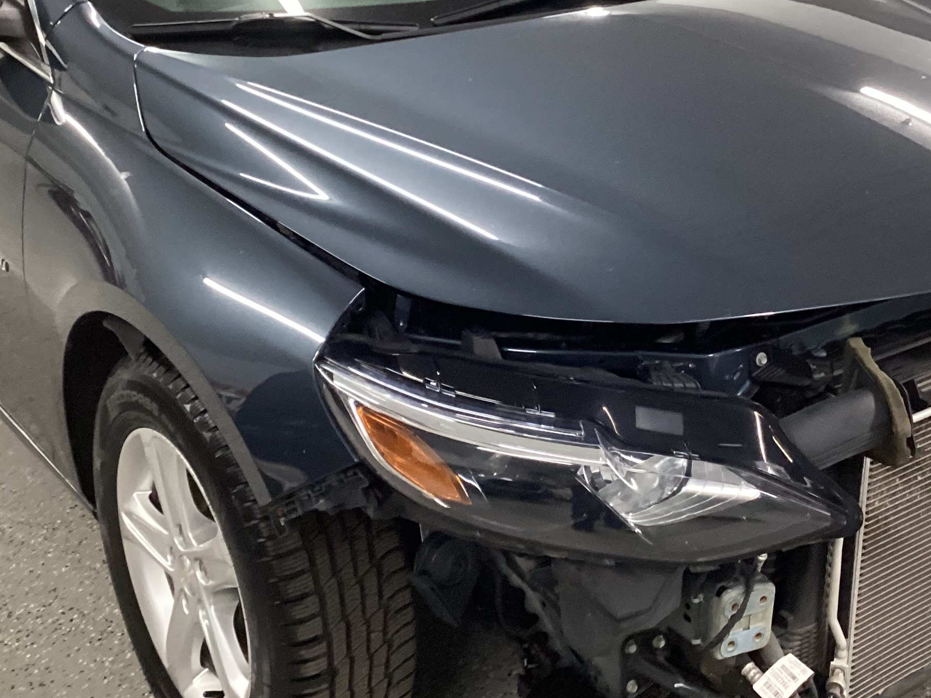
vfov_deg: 26.0
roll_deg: +1.1
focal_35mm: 56
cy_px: 267
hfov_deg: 34.3
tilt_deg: -22.7
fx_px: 1506
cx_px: 499
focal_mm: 3.3
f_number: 2.4
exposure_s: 1/40
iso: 400
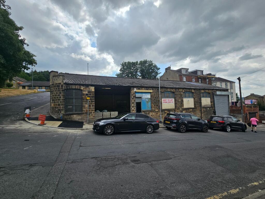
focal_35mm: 13
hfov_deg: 106.2
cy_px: 100
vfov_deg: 89.9
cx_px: 132
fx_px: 100
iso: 50
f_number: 2.2
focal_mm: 2.2
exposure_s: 1/2000
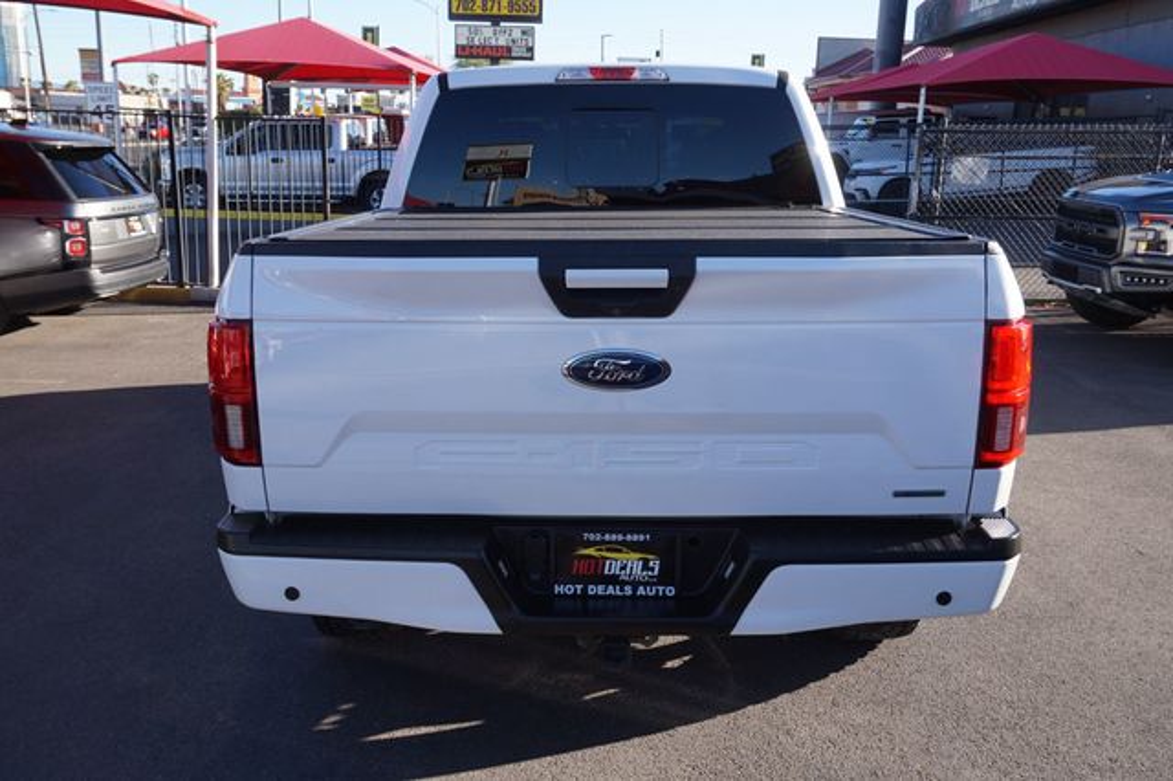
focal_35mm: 32
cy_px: 390
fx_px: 1026
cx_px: 586
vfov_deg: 41.7
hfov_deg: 59.5
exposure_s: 1/100
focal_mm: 21
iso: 100
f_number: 8
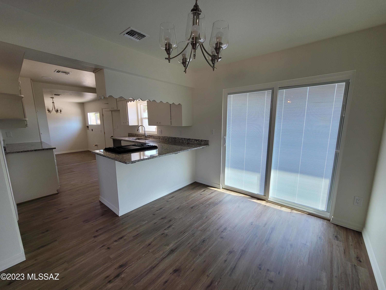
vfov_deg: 89.9
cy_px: 145
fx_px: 145
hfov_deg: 106.2
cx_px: 193
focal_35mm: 13
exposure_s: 1/120
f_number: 2.2
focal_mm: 2.2
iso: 80
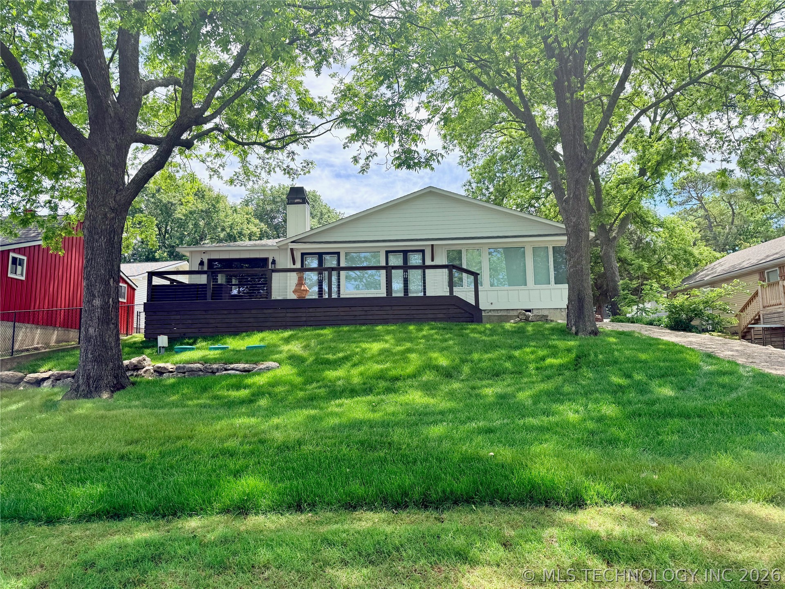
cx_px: 392
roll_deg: +0.9
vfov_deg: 56.8
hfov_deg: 71.6
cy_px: 294
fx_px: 544
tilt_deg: +9.4
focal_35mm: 24
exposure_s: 1/1653
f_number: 1.78
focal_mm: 6.76
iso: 80
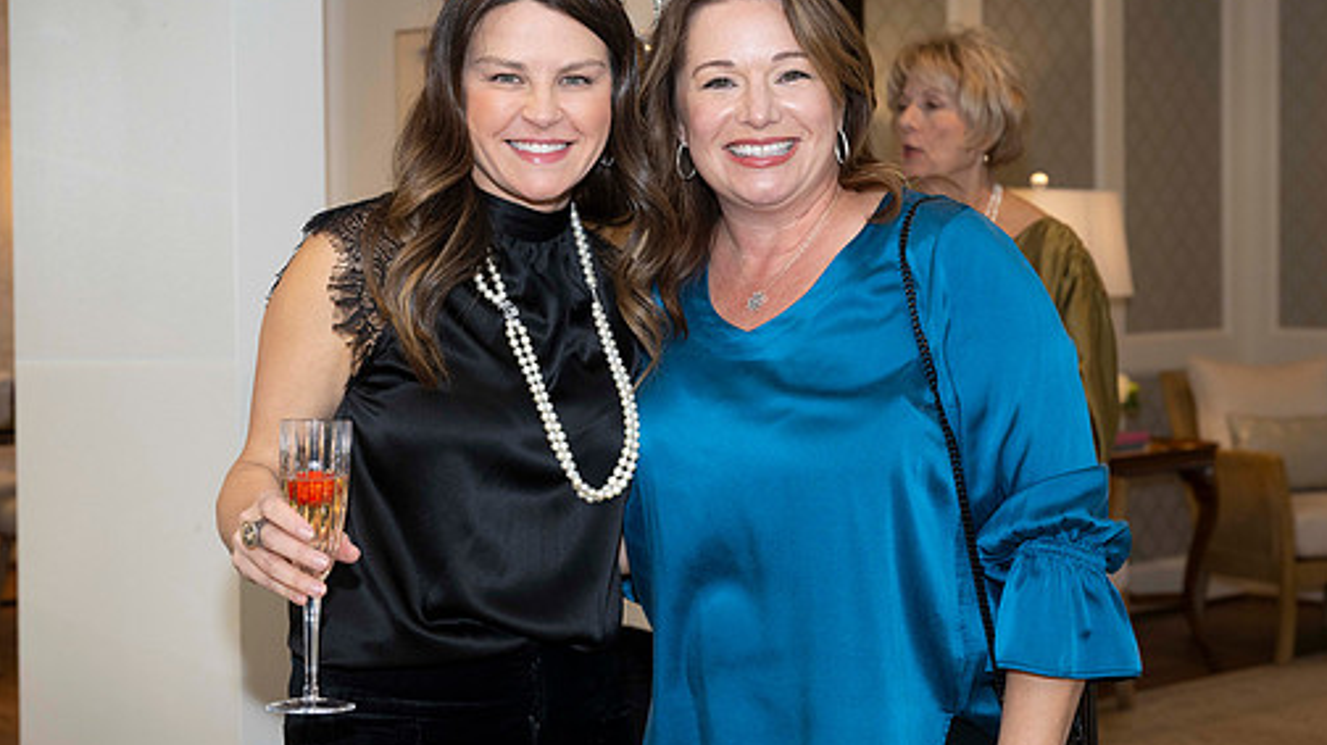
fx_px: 2462
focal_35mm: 70
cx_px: 716
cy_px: 280
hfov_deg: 30.2
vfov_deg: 17.2
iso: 800
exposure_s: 1/80
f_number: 5.6
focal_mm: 58
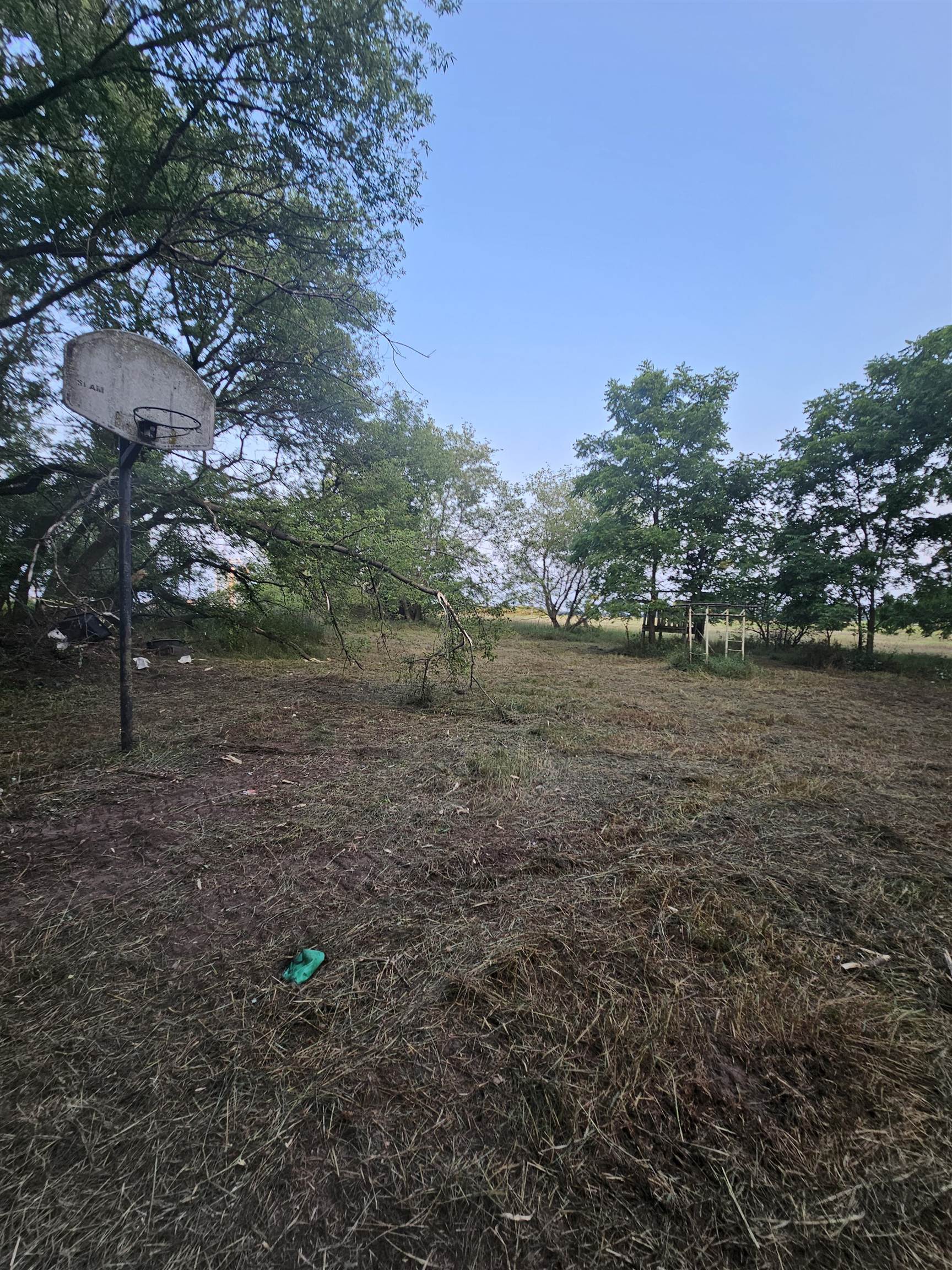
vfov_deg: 106.2
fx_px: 477
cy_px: 635
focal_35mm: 13
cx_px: 476
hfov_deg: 89.9
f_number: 2.2
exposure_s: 1/120
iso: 50
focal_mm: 2.2
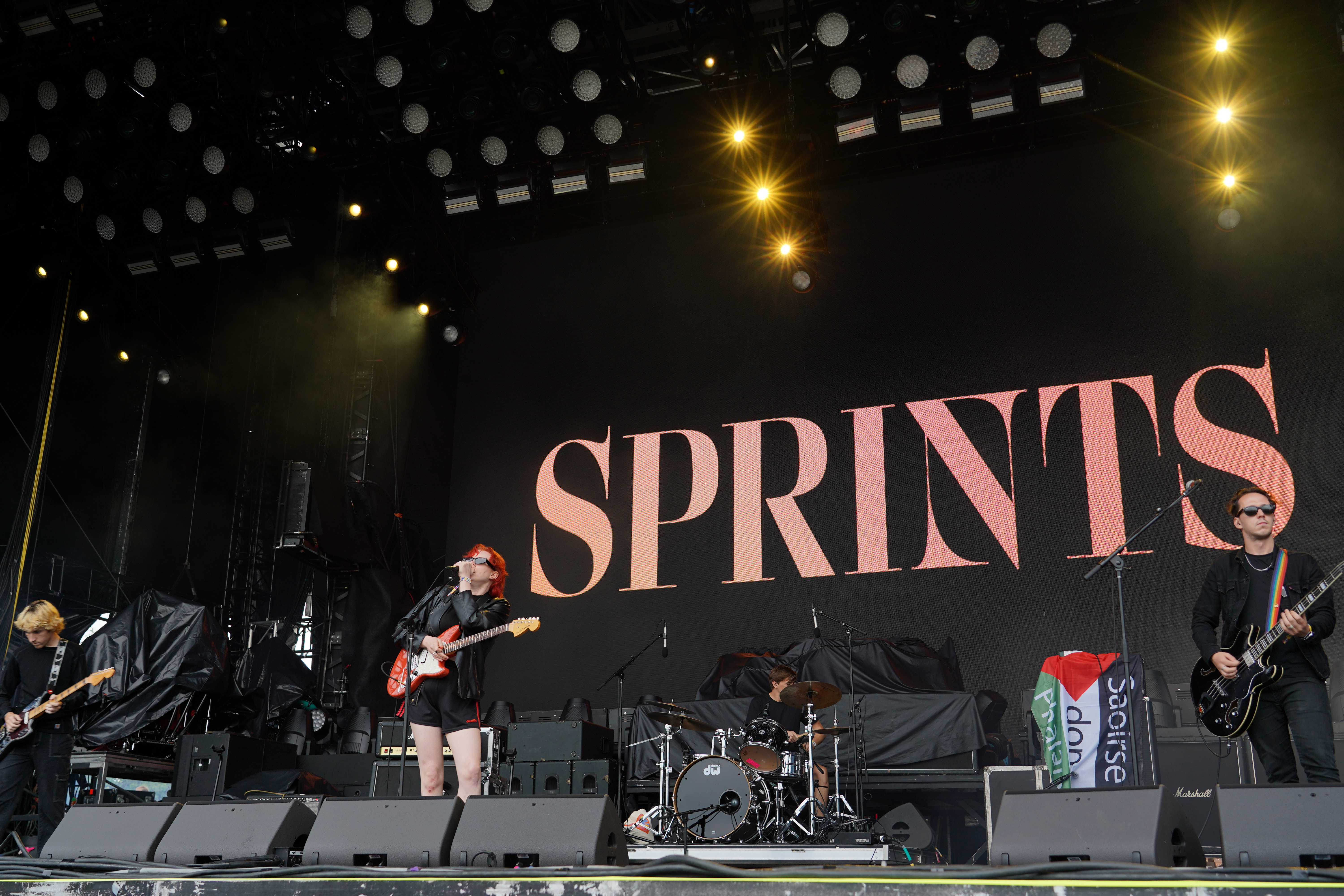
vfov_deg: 37.9
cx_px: 672
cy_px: 448
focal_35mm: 35
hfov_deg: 54.4
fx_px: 1307
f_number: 5
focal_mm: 35
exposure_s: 1/60
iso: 100
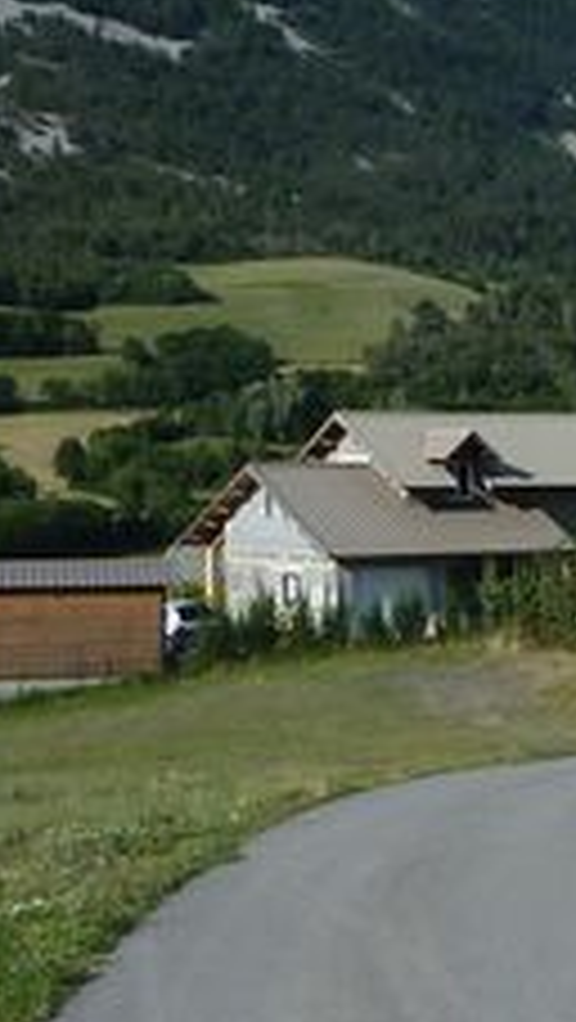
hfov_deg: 11.5
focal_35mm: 96
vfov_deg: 22.2
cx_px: 1094
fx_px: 2602
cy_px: 594
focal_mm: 4.1
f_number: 5
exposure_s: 1/400
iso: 80
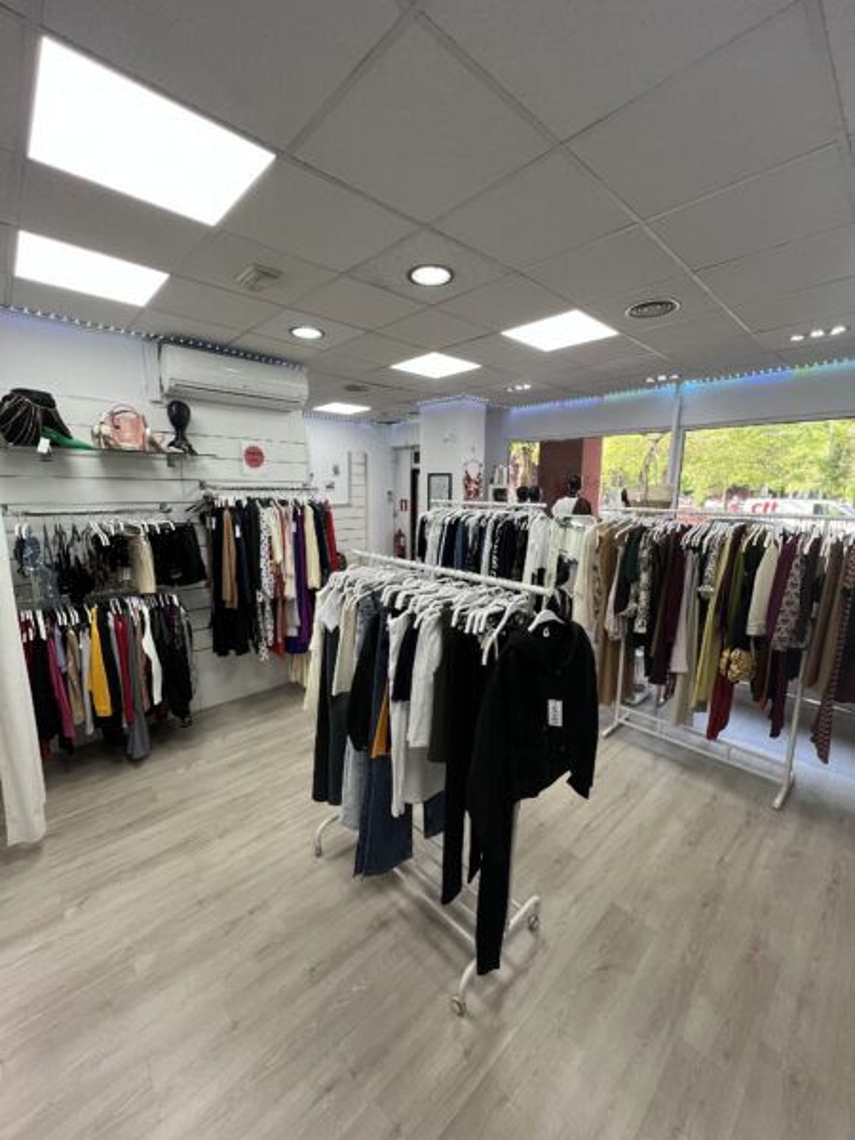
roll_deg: -0.3
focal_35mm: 13
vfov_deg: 106.2
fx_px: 428
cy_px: 570
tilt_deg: -11.0
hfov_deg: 89.9
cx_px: 428
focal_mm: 1.57
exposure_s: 1/100
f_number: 1.8
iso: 100
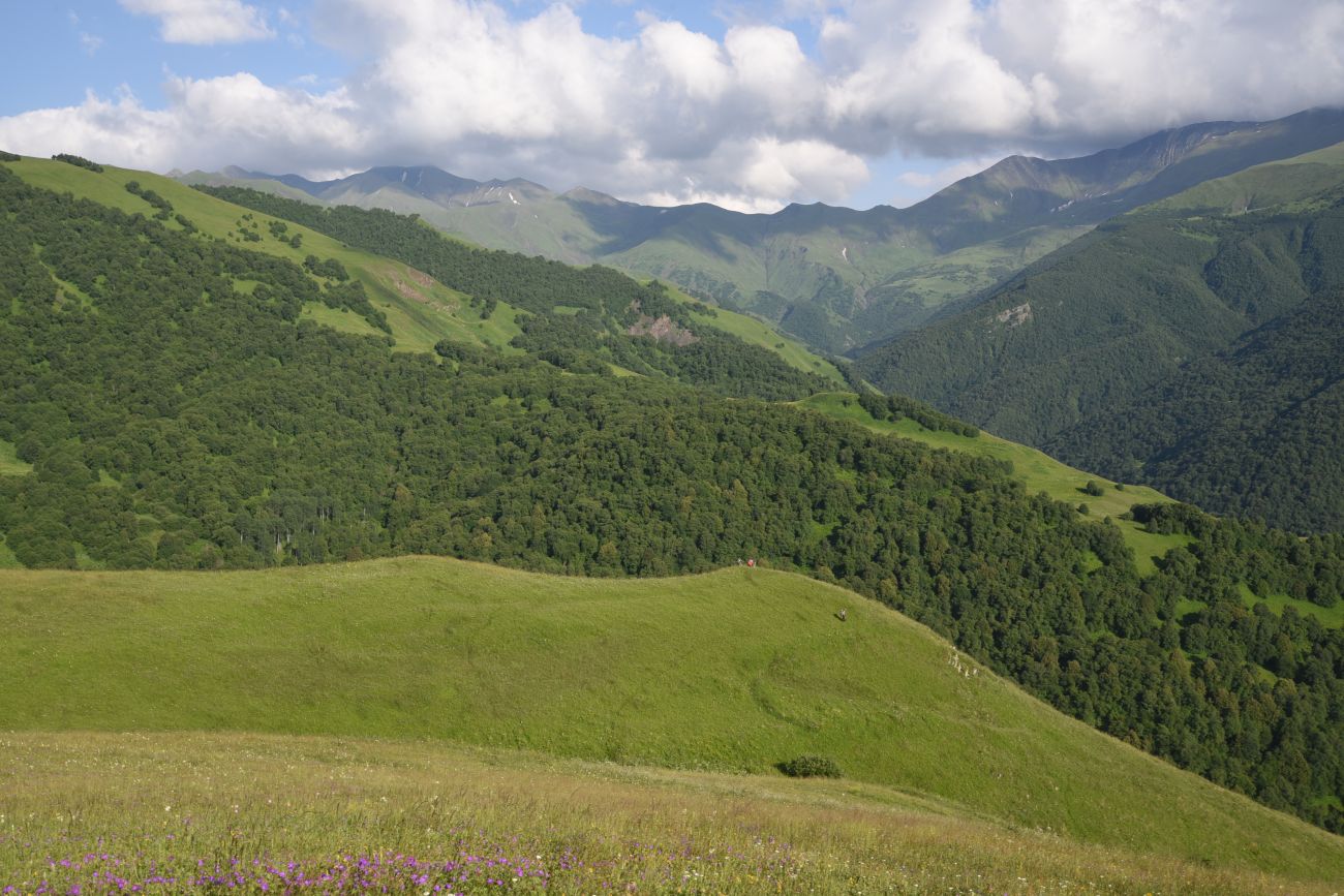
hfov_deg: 48.5
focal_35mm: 40
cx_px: 672
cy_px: 448
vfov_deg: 33.4
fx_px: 1493
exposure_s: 1/125
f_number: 13
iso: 125
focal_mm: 40
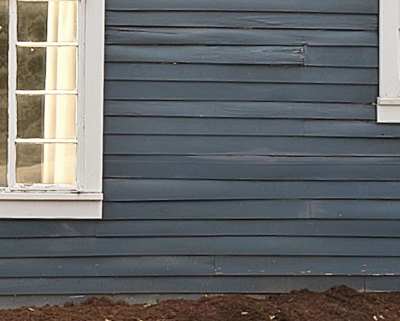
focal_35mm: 108
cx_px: -38
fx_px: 1279
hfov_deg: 17.2
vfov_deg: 14.2
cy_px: 47
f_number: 9
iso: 640
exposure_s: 1/60
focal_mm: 17
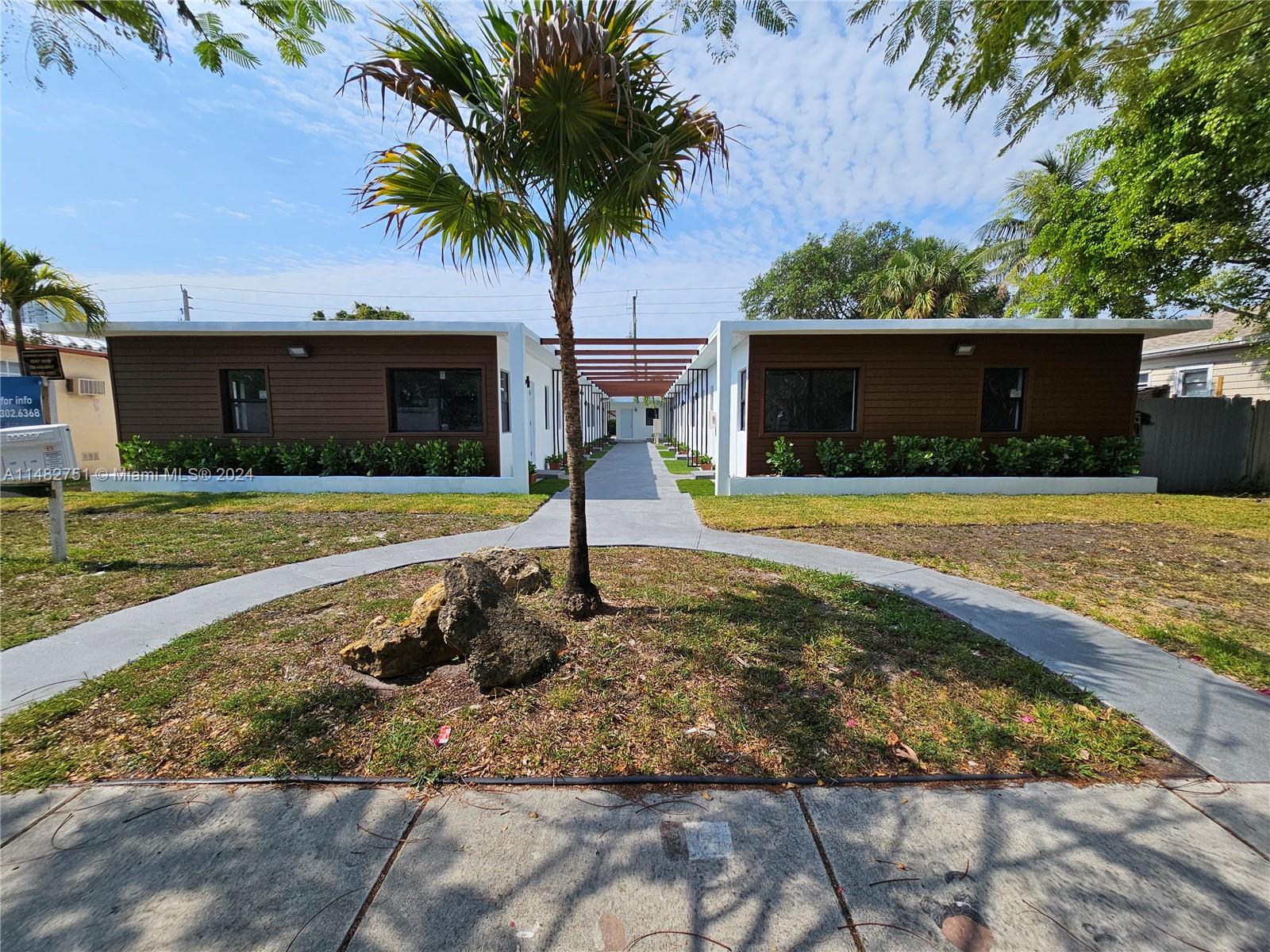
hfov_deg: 106.2
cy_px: 476
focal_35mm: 13
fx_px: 477
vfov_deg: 89.9
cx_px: 635
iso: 50
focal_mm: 2.2
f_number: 2.2
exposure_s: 1/2820
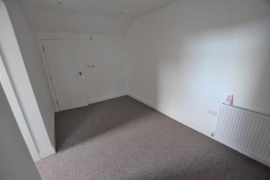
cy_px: 90
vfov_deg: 77.3
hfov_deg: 100.4
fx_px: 112
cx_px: 135
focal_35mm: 15
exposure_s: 1/15
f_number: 3.5
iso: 500
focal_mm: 10
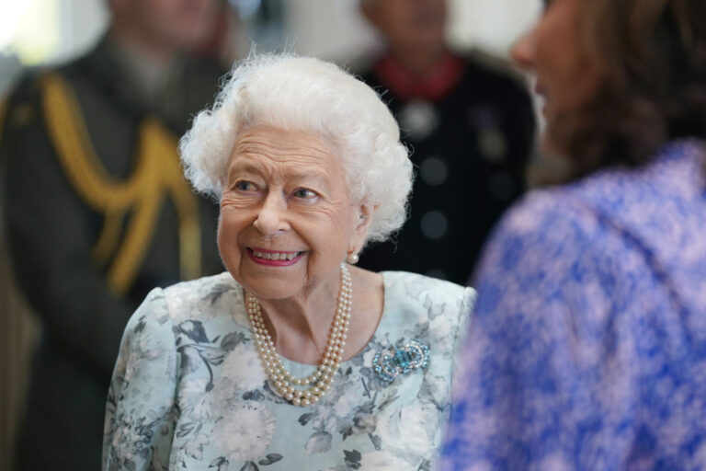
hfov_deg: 10.3
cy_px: 236
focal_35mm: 200
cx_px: 353
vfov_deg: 6.9
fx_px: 3922
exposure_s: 1/640
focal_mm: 200
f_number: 2.8
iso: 1250
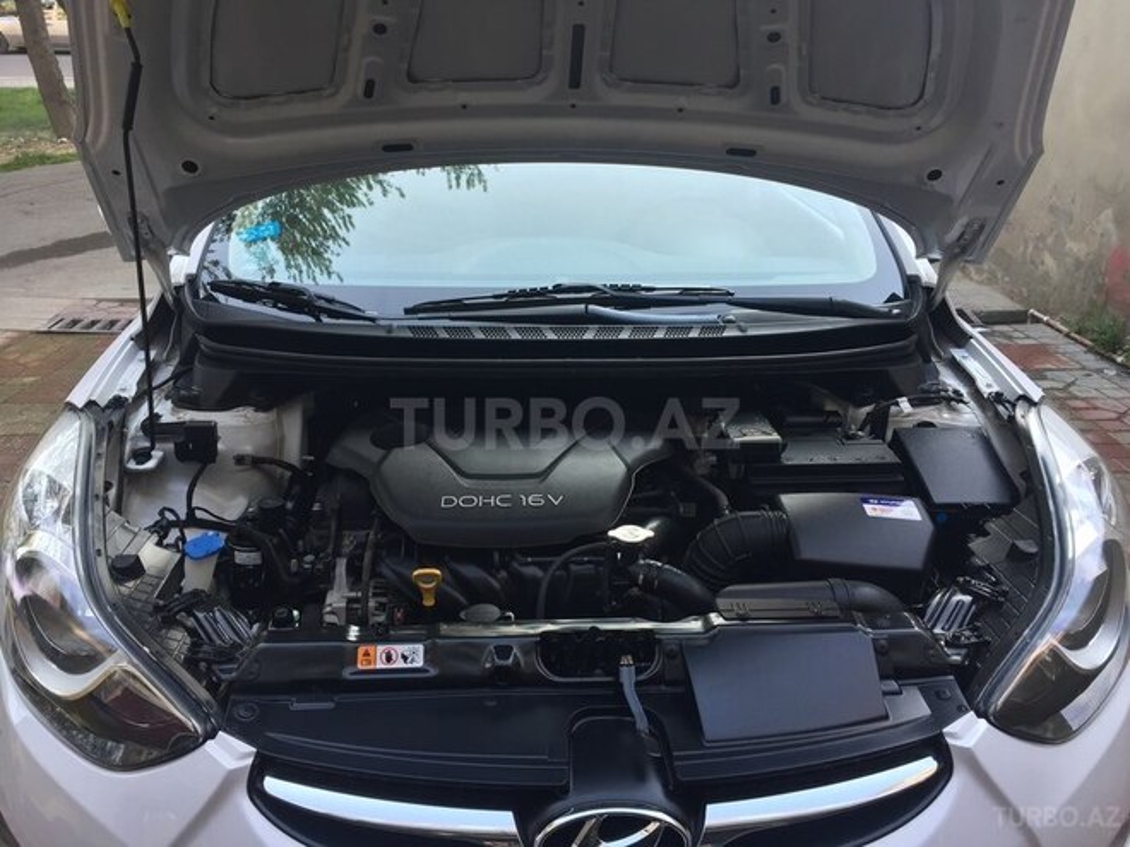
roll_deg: -2.3
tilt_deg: -26.3
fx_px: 947
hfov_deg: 61.7
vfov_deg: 48.2
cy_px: 424
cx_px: 565
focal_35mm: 29
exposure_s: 1/100
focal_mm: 4.15
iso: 50
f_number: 2.2
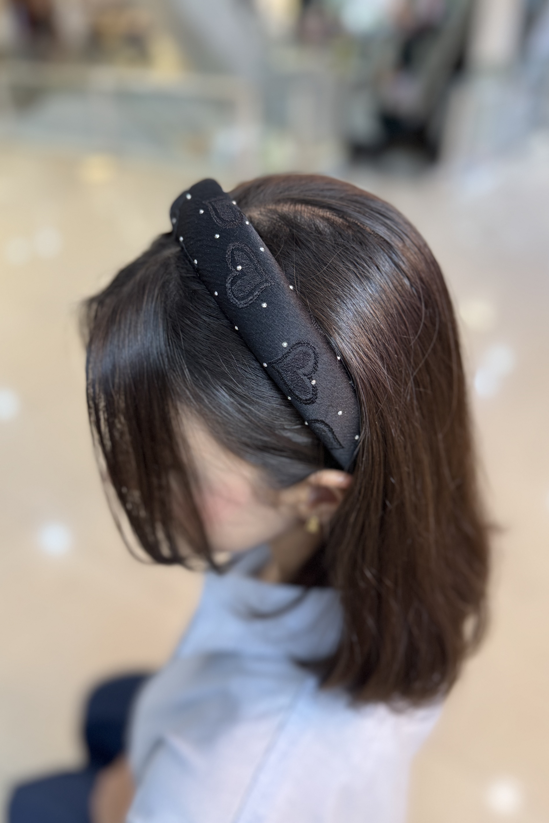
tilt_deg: -33.2
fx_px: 572
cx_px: 270
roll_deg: -1.1
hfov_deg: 51.3
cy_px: 412
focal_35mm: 25
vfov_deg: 71.5
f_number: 1.78
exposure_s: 1/100
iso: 160
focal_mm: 6.76
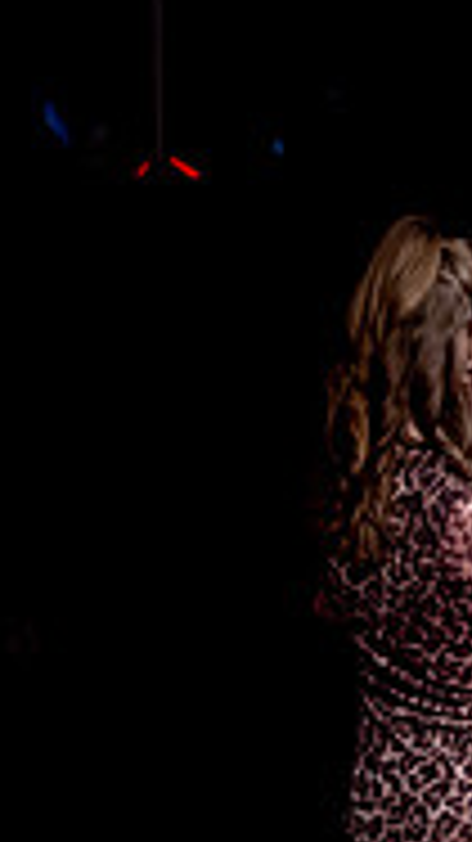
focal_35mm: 293
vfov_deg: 7.4
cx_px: 832
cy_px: 516
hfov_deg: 4.1
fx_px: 6528
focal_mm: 90
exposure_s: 1/640
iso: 2500
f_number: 2.8
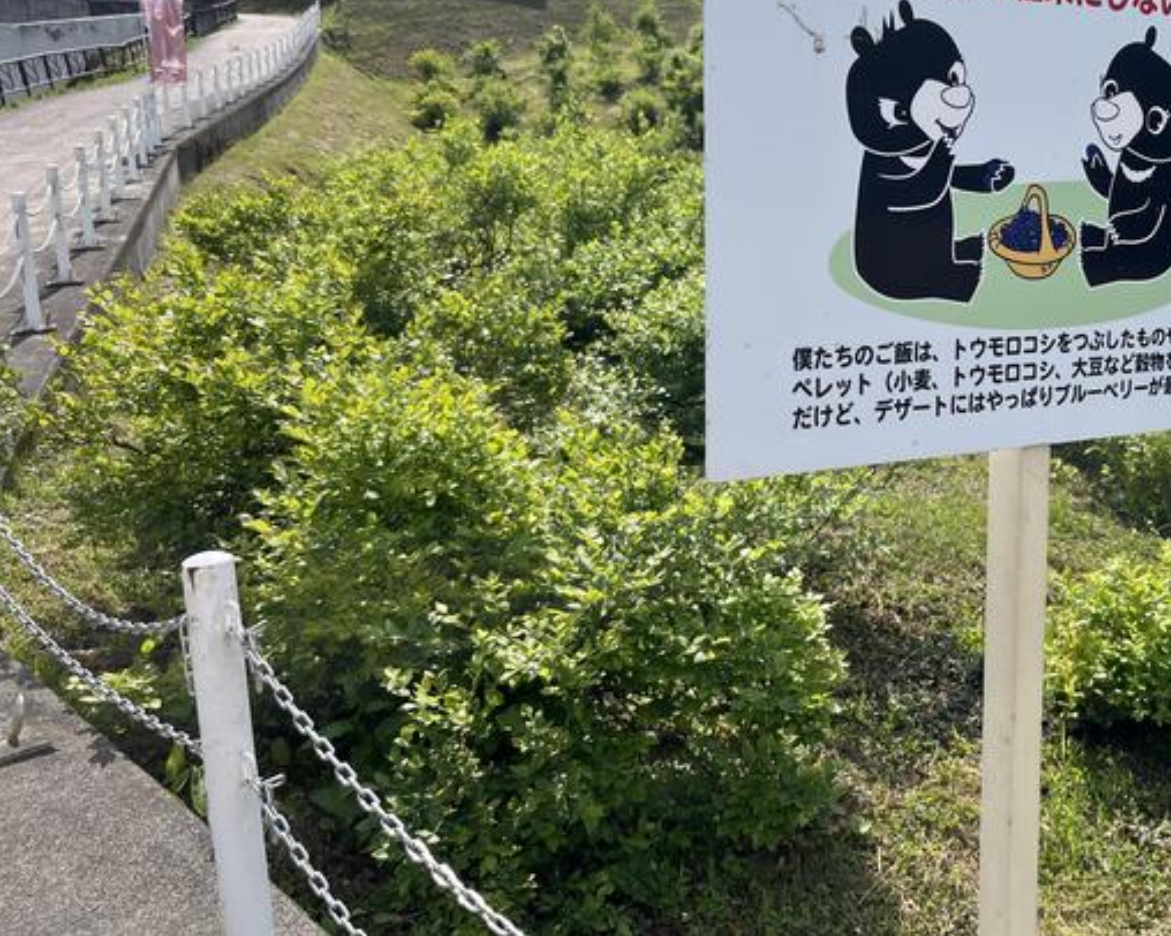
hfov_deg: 50.7
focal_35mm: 35
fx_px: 1213
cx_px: 772
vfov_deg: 41.8
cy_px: 333
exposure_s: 1/2101
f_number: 1.6
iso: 50
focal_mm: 5.1
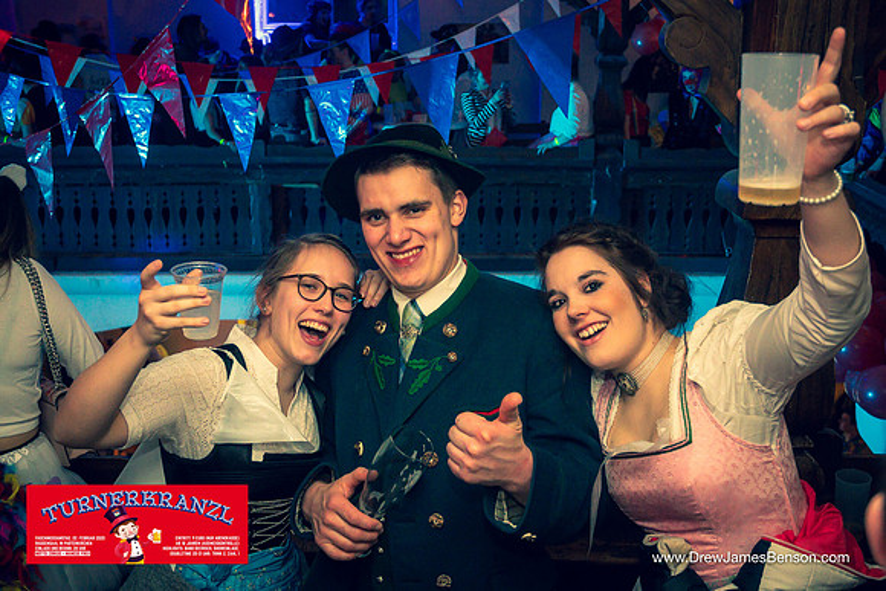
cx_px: 443
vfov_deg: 31.2
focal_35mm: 43
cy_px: 296
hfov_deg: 45.4
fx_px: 1058
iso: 2000
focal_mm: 29
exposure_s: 1/60
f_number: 4
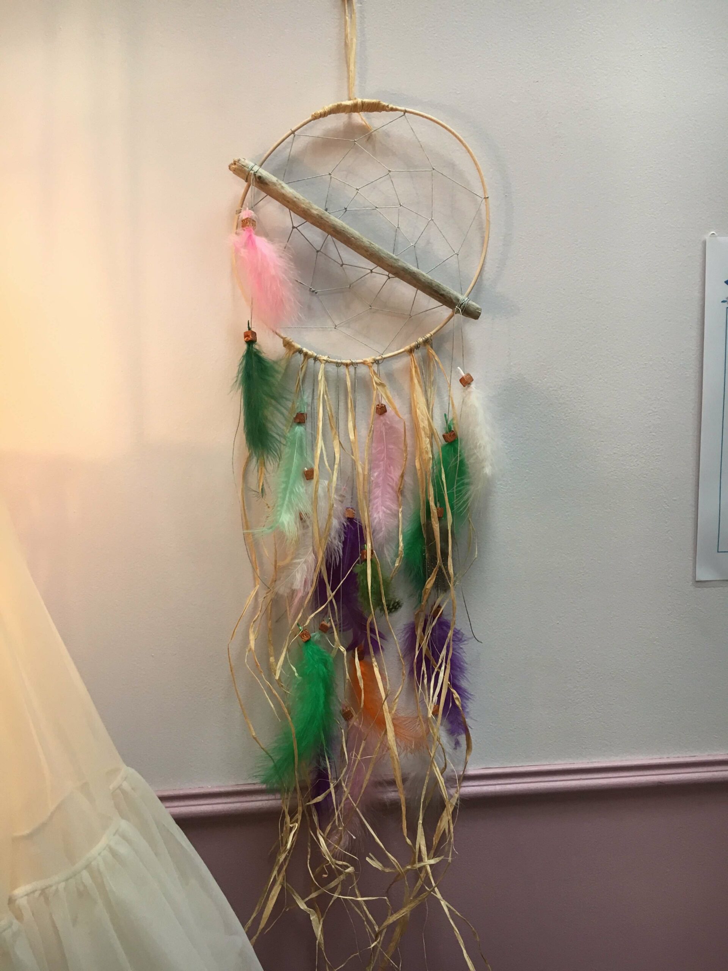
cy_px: 486
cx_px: 364
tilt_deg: -6.5
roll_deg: +0.7
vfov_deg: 61.7
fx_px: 813
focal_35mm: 29
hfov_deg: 48.2
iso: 40
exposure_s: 1/33
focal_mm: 4.15
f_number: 2.2
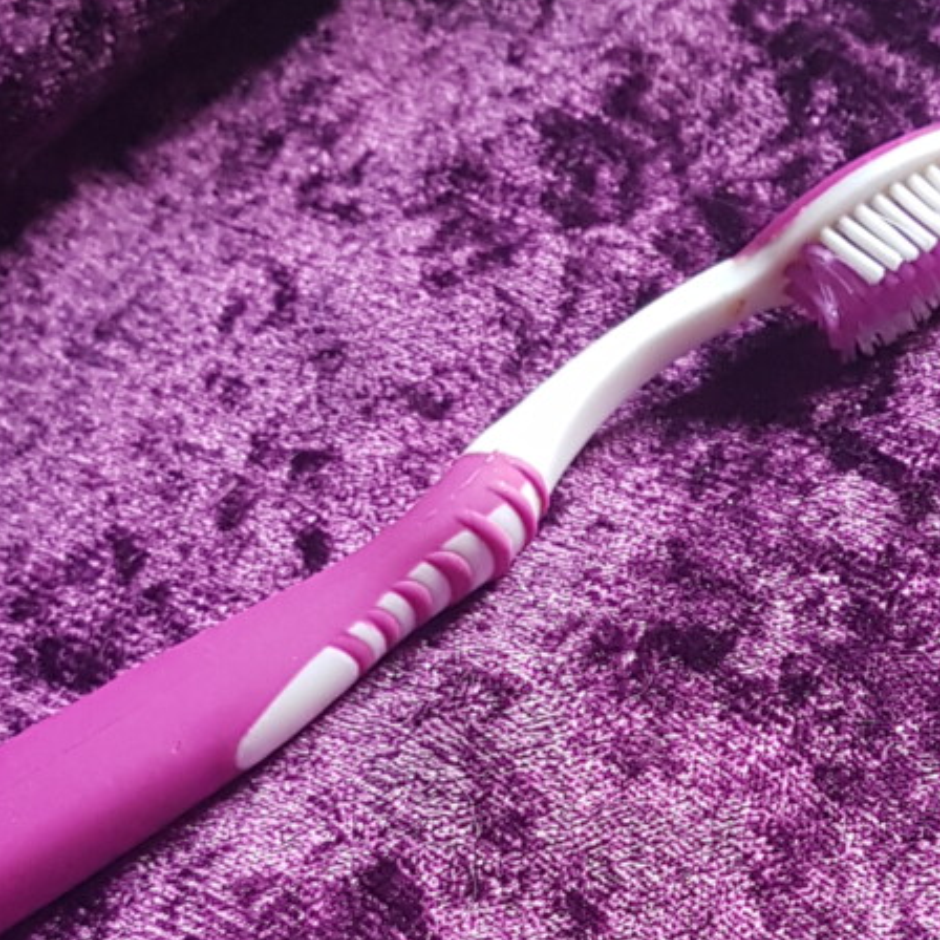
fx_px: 1260
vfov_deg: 39.1
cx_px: 611
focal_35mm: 41
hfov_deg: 40.5
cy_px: 774
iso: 160
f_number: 1.7
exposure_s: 1/33
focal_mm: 4.2
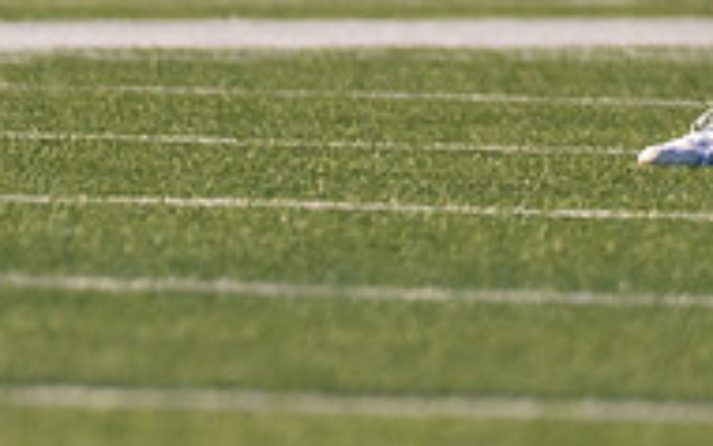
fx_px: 32275
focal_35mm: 1660
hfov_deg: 1.3
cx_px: 872
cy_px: -300
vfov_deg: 0.8
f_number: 2.8
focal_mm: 200
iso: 250
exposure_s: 1/4000
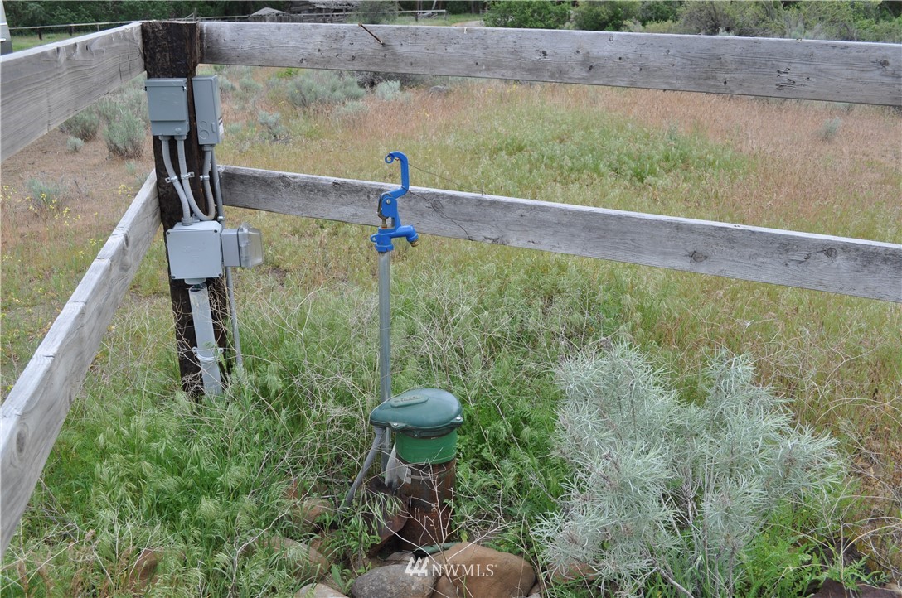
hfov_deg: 57.3
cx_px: 451
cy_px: 299
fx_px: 826
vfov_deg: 39.9
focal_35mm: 33
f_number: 8
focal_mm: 22
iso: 200
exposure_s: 1/250
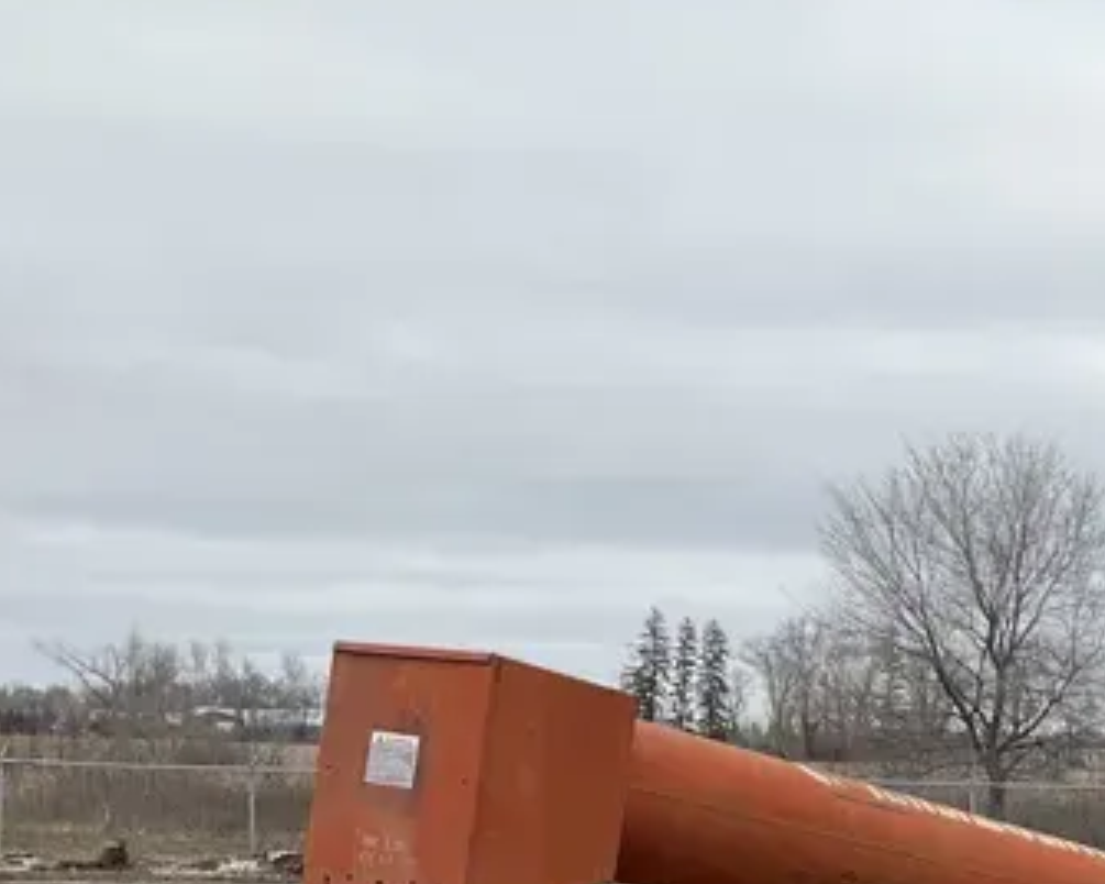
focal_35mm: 81
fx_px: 2649
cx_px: 1369
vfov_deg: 18.1
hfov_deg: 21.6
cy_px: 1039
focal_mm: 3
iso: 25
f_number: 1.8
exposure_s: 1/728
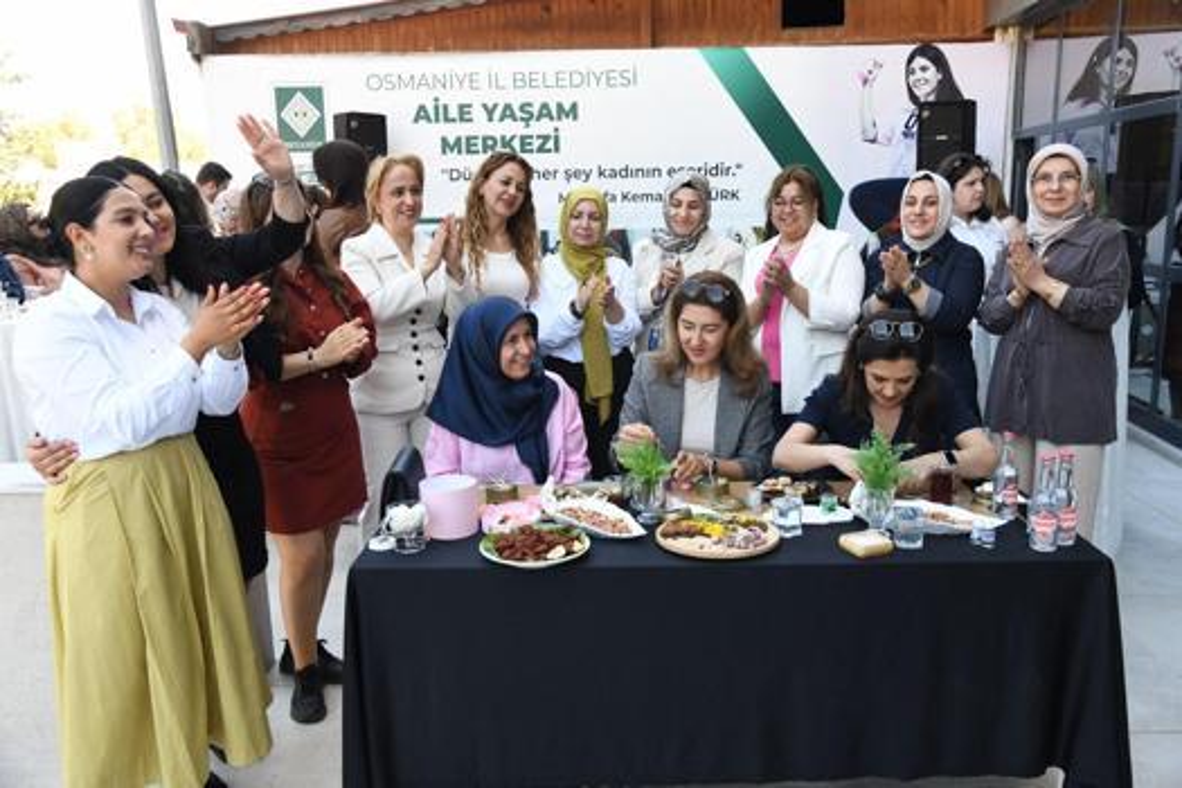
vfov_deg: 42.3
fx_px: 1018
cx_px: 591
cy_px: 394
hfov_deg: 60.3
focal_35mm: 31
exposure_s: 1/320
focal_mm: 31
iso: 1250
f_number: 6.3
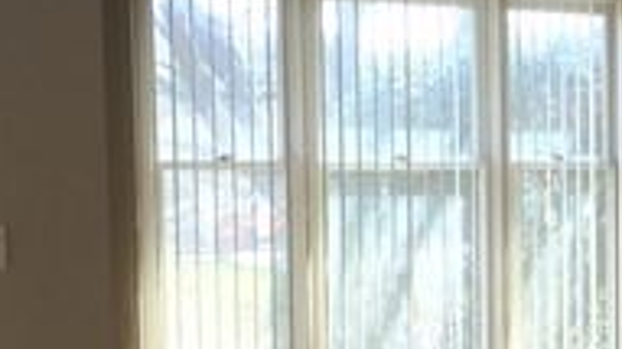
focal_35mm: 106
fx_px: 1747
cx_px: 511
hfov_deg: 19.9
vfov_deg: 11.3
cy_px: 326
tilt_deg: -4.3
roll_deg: -0.3
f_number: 2.2
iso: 32
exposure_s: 1/60
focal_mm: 4.15
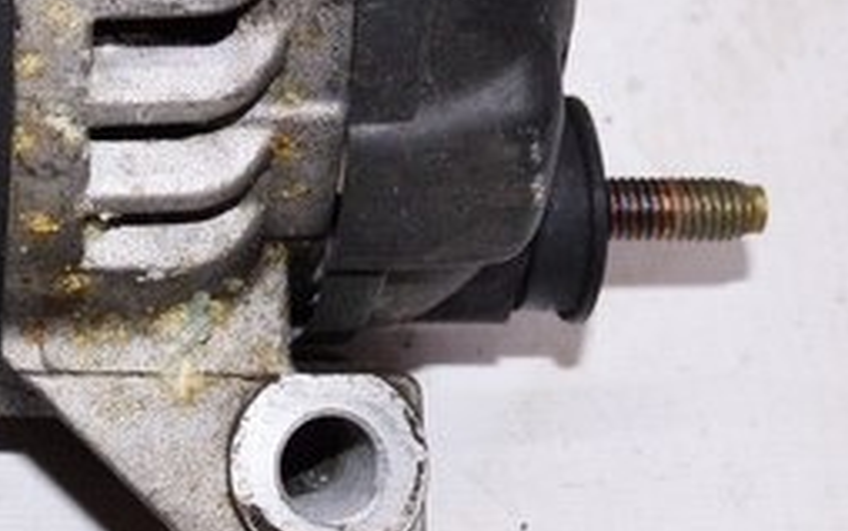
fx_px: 2844
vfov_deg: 10.4
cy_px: -225
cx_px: 23
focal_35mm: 123
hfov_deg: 16.6
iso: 1600
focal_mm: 20
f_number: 8
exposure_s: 1/160
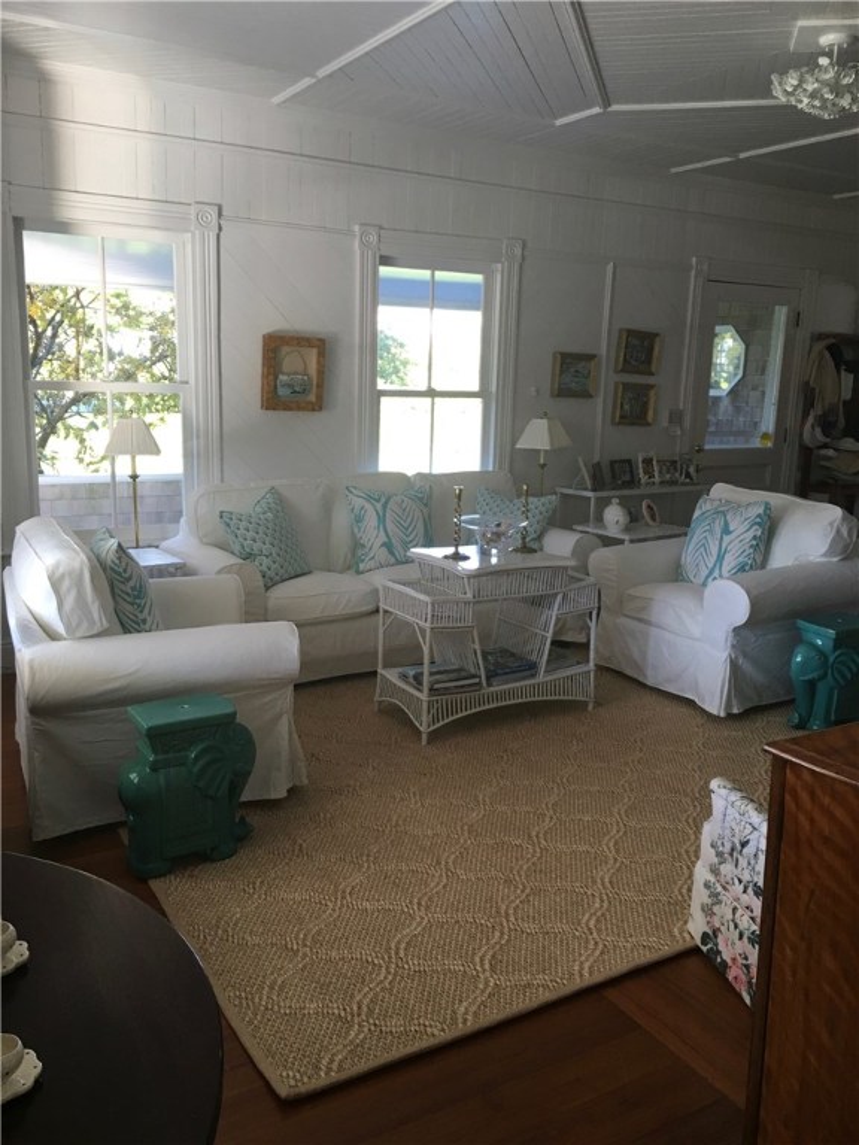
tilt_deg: -10.3
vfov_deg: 61.7
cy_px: 572
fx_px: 960
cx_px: 430
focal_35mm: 29
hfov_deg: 48.2
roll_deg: -2.9
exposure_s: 1/30
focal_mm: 4.15
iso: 32
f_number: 2.2
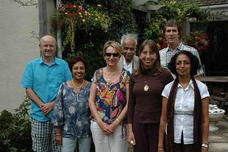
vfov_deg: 26.4
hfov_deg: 38.9
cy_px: 76
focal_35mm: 51
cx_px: 114
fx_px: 323
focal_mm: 34
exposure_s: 1/200
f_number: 7.1
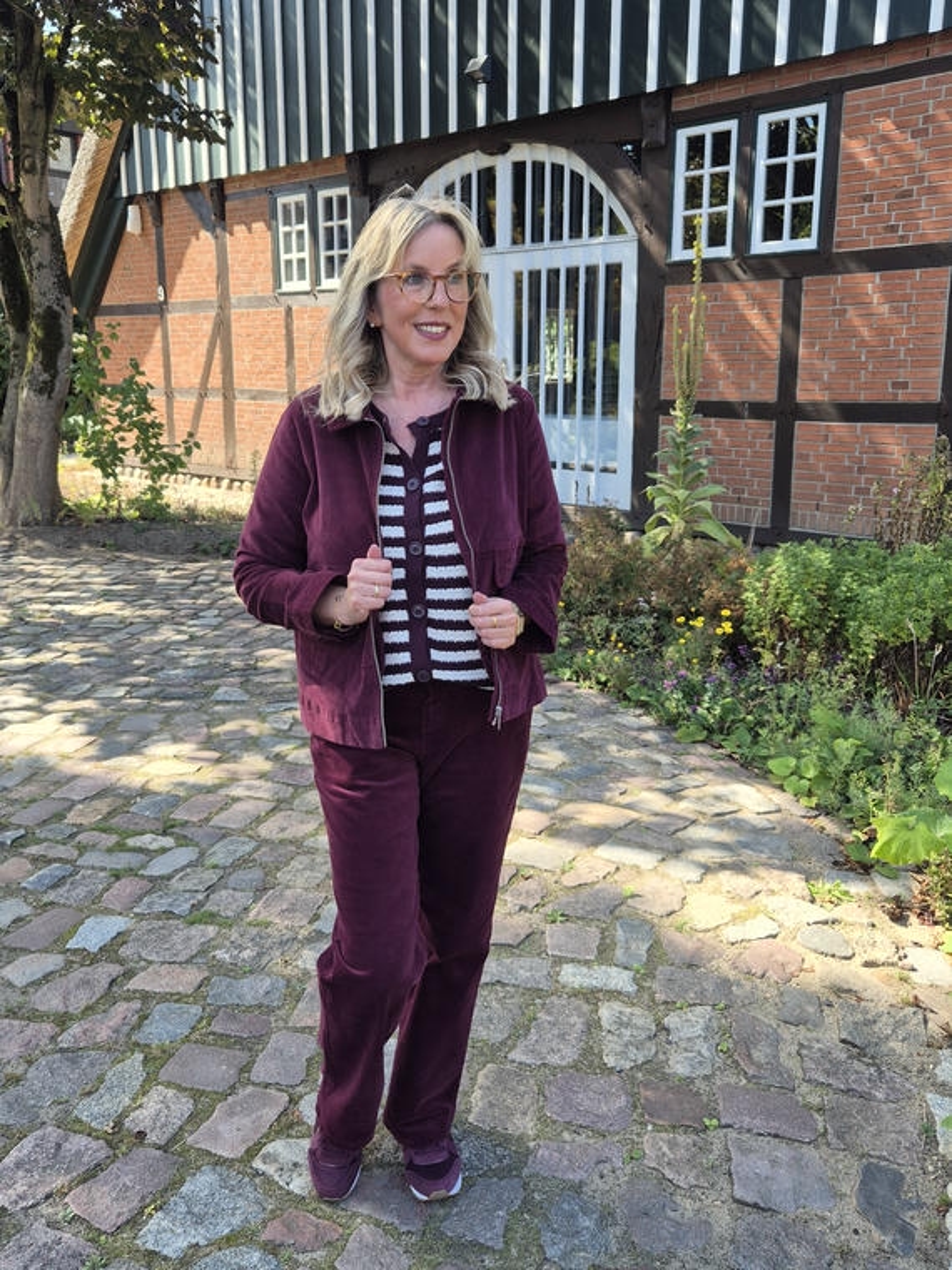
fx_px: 843
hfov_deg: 58.9
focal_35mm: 23
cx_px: 476
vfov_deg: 73.9
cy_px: 635
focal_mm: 5.4
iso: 25
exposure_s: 1/316
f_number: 1.8
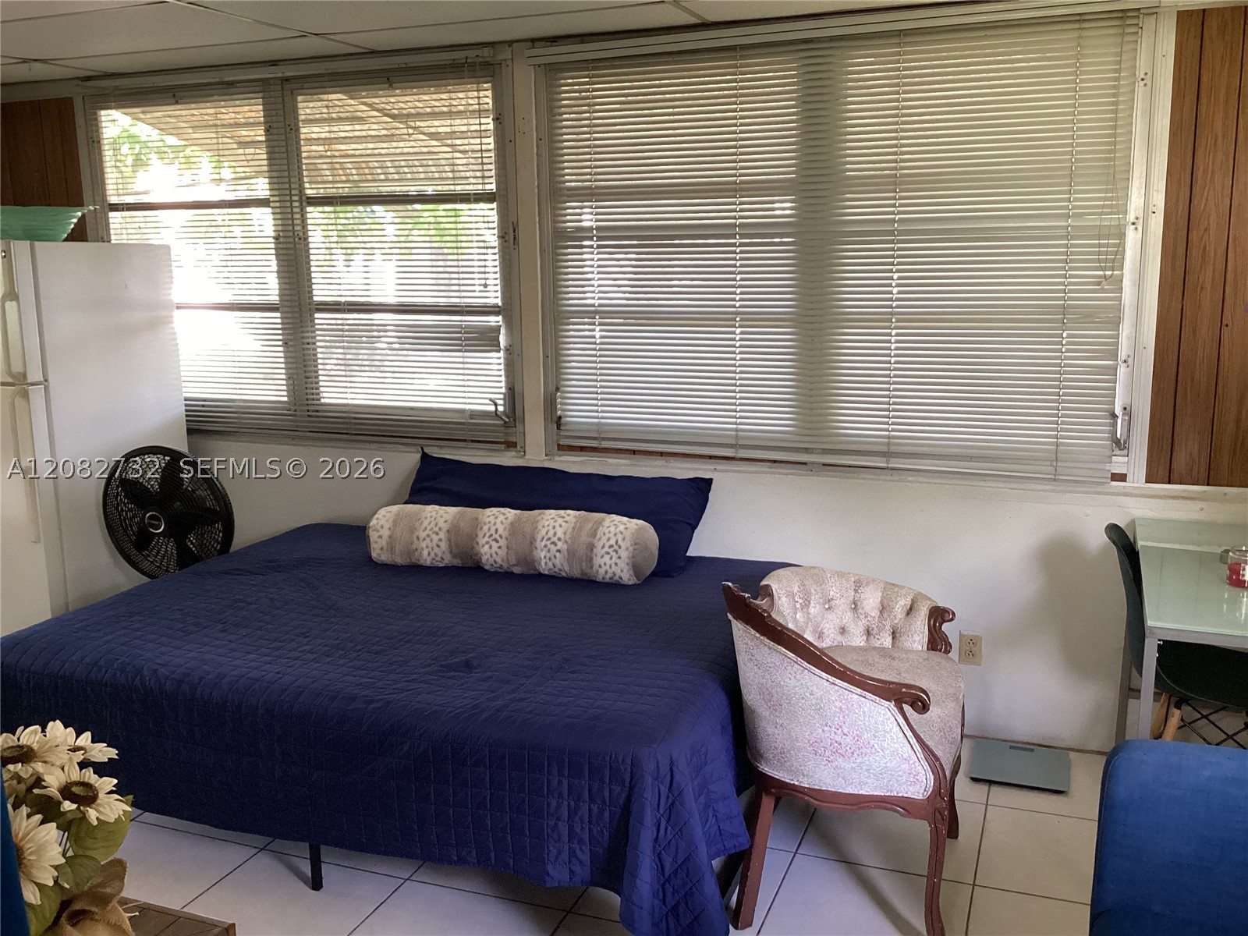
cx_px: 624
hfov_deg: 58.4
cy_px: 468
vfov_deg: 45.4
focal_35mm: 31
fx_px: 1118
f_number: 2.4
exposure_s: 1/50
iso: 200
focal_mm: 3.3
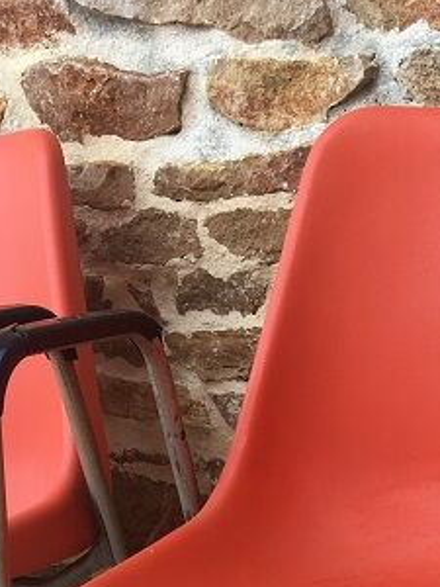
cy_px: 752
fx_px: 1322
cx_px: 451
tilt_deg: -26.4
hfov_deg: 18.4
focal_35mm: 78
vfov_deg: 22.5
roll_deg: +2.5
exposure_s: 1/159
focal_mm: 4.15
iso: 25
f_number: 2.2
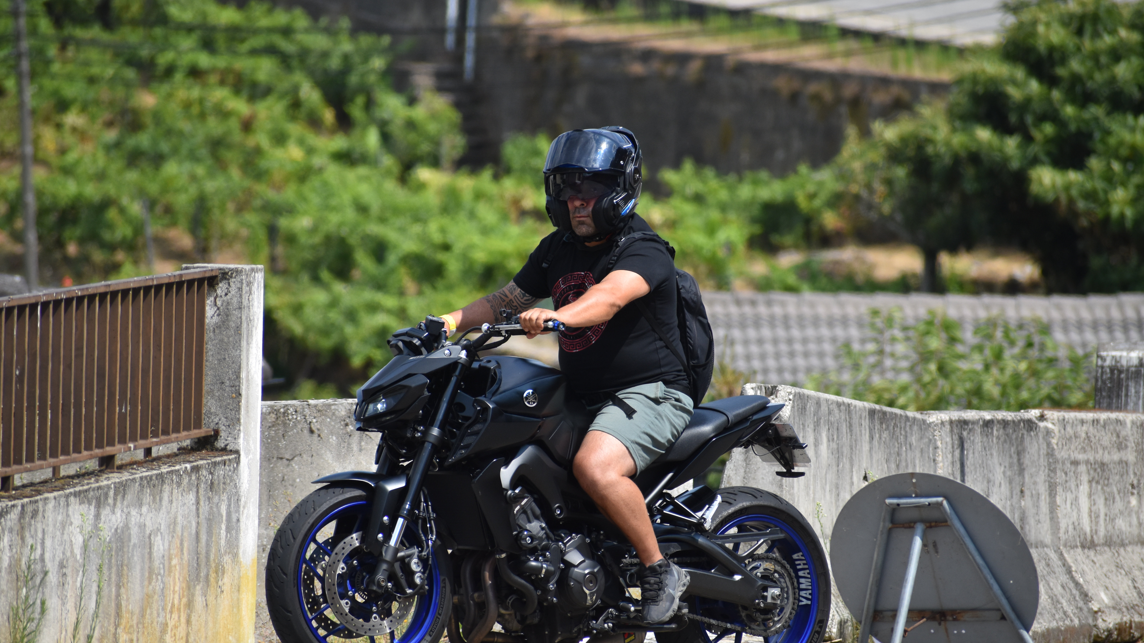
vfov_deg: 2.8
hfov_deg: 4.9
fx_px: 13377
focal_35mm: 441
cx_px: 571
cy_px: 315
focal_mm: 280
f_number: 6.3
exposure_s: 1/1250
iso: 400
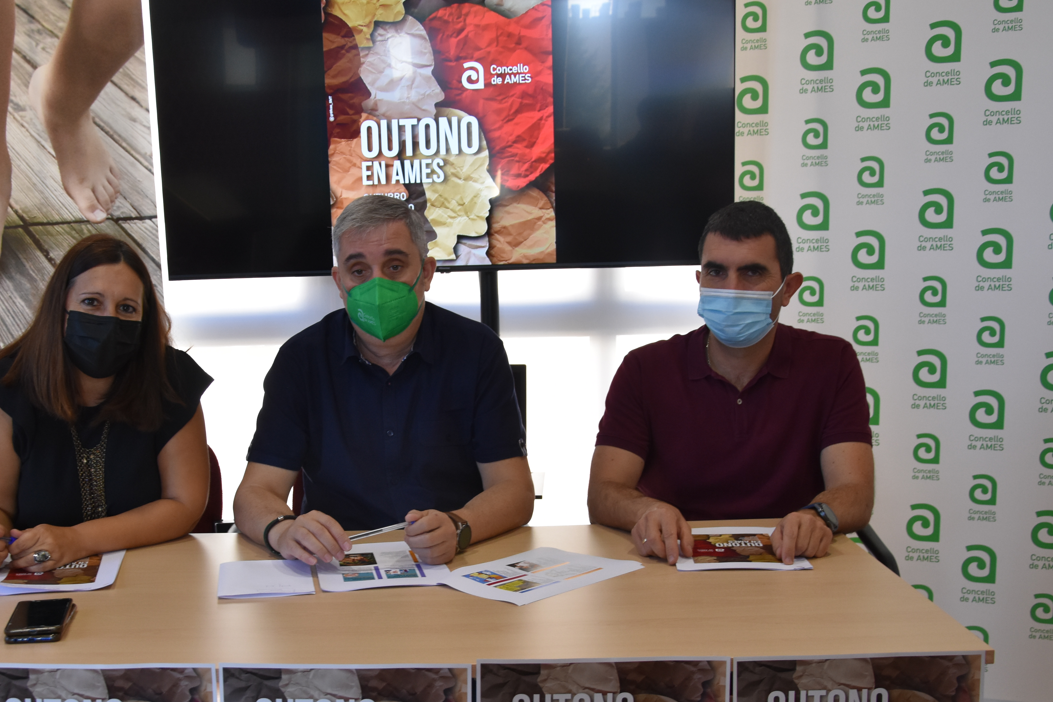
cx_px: 408
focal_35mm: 45
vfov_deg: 29.7
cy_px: 458
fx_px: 1316
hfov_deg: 43.3
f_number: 5
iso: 800
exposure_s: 1/100
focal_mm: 22
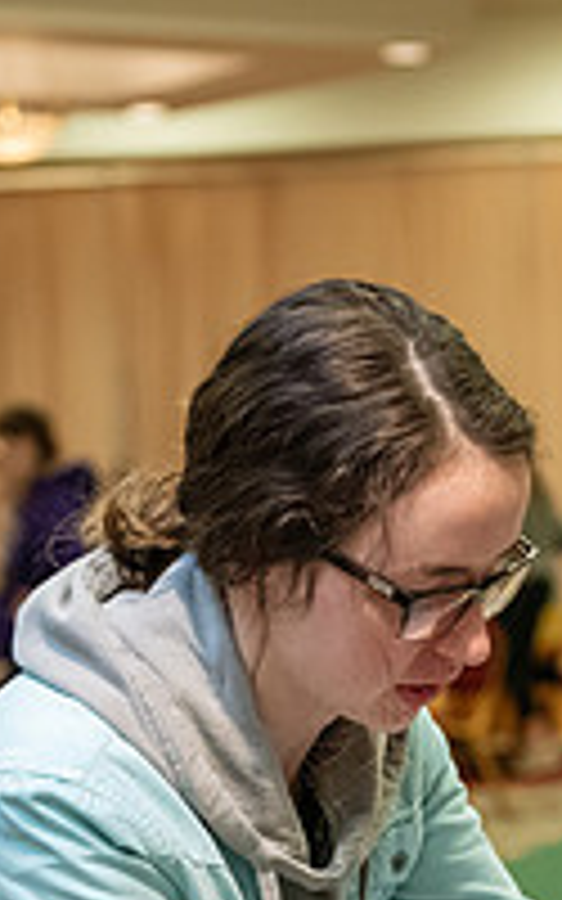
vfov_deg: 14.0
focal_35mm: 148
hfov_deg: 8.8
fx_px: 3627
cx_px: 638
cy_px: 862
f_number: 3.2
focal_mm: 50
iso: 2000
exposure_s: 1/200
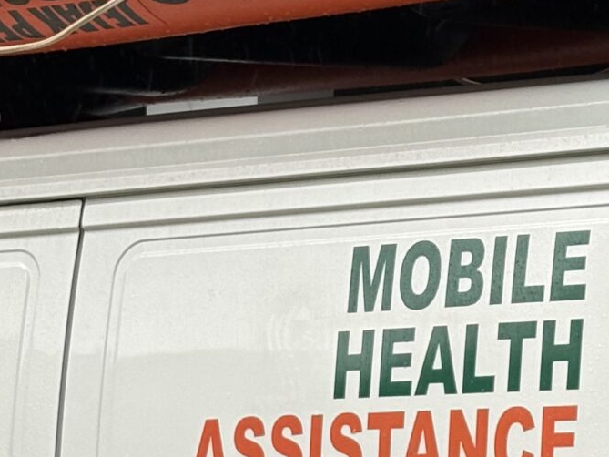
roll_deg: +1.4
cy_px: 269
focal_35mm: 199
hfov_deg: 9.9
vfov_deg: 7.5
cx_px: 410
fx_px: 3502
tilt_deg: +2.0
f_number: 1.6
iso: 25
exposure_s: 1/127
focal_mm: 5.96
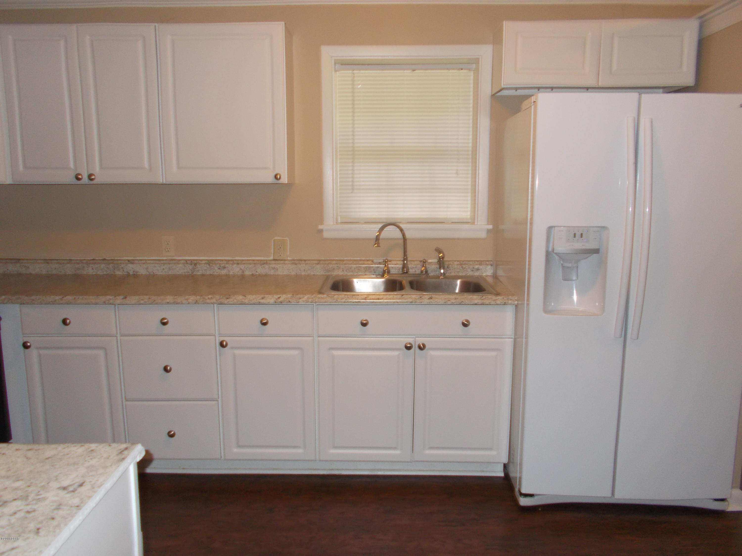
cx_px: 371
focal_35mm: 30
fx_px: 643
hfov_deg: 60.0
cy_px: 278
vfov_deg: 46.8
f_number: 3.4
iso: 200
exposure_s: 1/25
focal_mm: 5.3
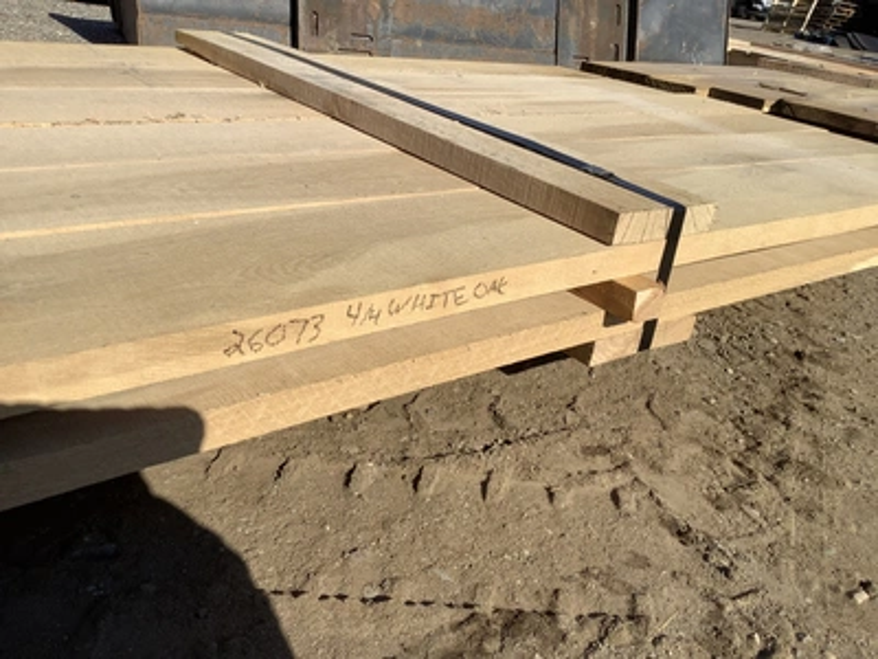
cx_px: 439
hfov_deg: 58.4
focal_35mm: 31
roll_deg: -8.4
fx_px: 786
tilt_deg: -23.8
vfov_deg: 45.4
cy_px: 330
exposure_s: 1/2037
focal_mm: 3.3
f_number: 2.4
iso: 25
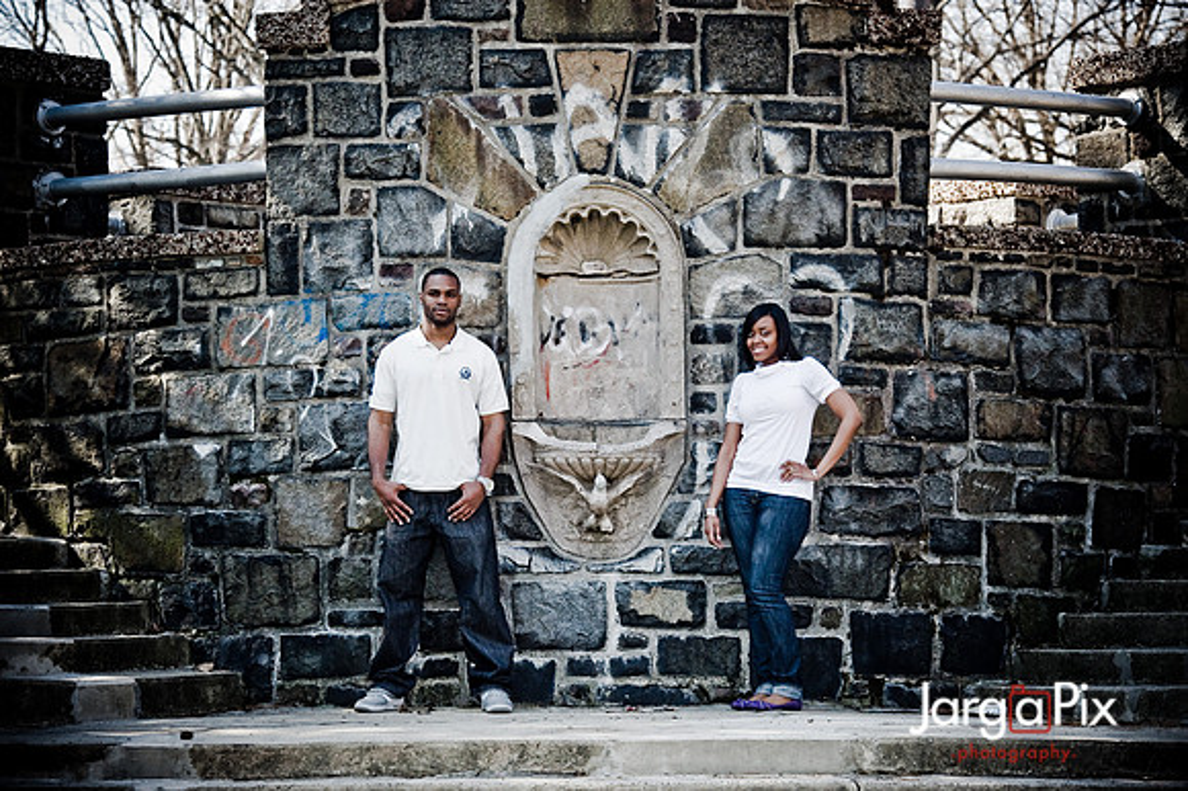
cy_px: 396
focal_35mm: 120
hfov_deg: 17.1
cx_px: 594
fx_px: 3958
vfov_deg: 11.4
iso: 1600
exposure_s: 1/1000
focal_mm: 120
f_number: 5.6
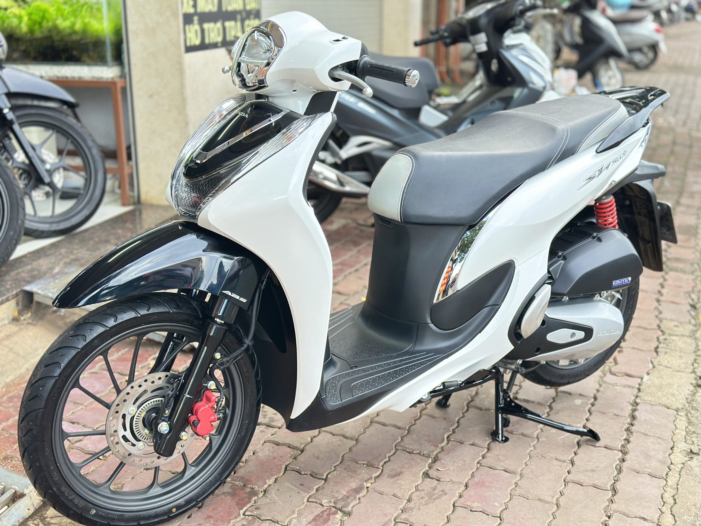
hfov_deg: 39.7
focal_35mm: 48
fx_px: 972
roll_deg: +0.6
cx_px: 350
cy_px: 263
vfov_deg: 30.3
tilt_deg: -14.4
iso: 160
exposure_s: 1/60
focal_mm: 6.86
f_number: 1.78
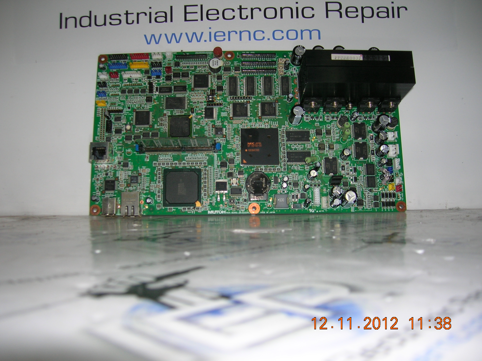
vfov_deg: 41.7
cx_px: 241
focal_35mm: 34
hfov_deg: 54.0
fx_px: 473
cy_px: 180
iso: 50
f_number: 2.9
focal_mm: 5.7
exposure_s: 1/60.1
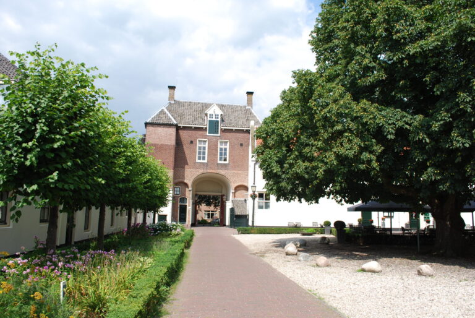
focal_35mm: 27
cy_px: 159
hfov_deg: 67.3
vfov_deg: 48.0
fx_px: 357
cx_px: 238
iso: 100
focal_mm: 18
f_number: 7.1
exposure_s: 1/200
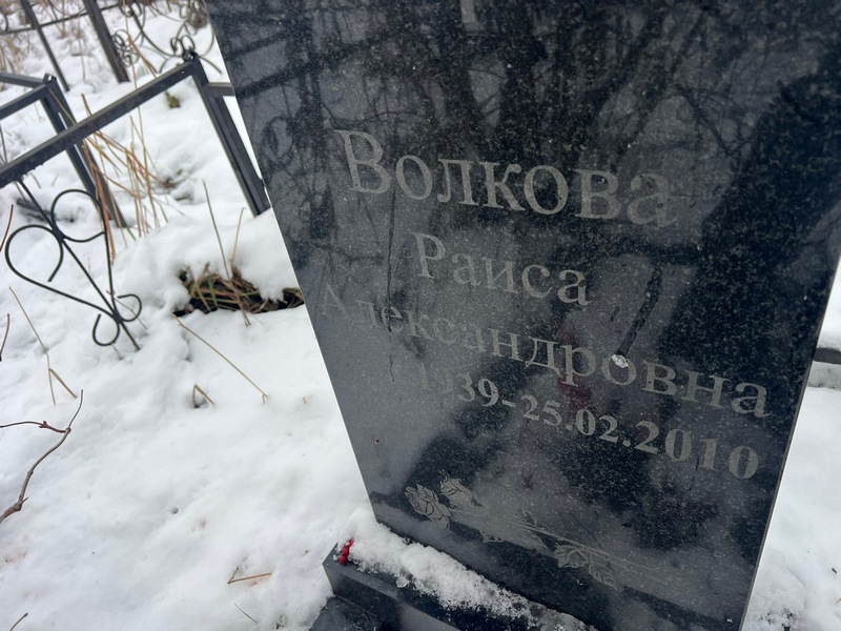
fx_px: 632
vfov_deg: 53.1
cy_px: 316
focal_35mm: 26
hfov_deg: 67.3
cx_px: 420
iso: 32
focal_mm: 5.7
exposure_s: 1/151
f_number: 1.5
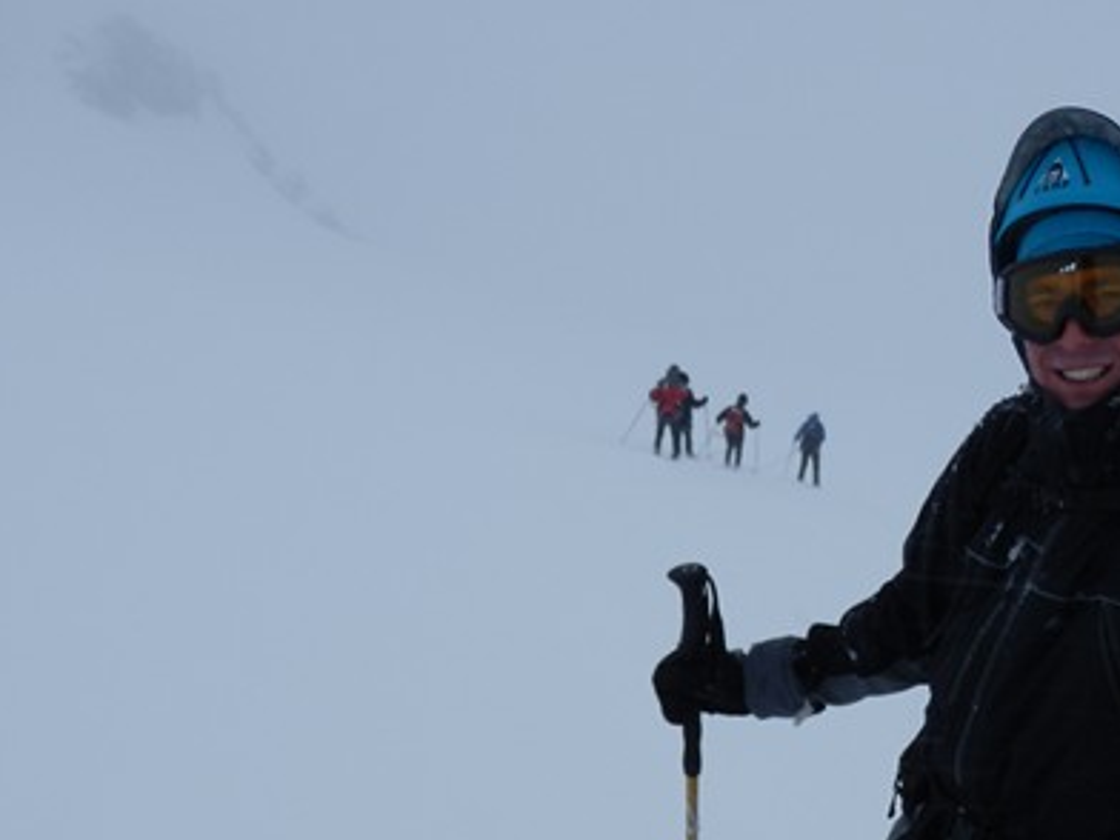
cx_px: 743
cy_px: 831
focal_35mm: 51
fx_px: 1650
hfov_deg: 37.1
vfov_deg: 27.0
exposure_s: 1/250
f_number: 8.7
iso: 80
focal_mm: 4.5
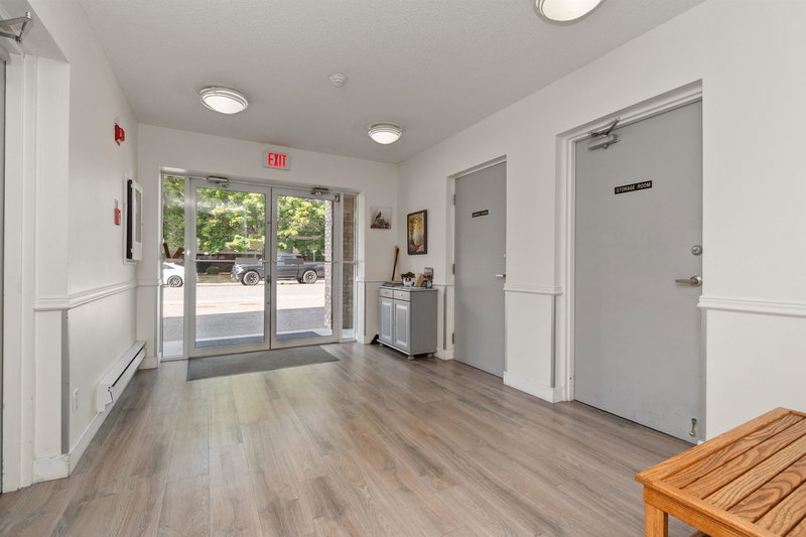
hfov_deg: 100.4
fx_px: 336
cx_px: 403
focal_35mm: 15
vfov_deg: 77.3
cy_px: 268
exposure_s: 1/80
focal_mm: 10
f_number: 6.3
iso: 250
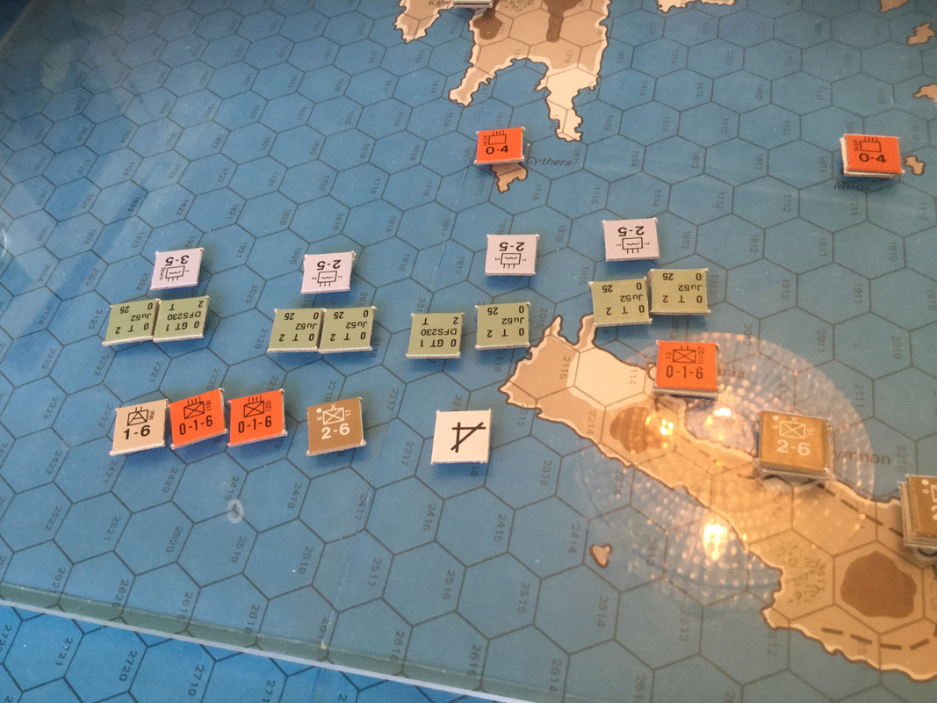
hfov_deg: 58.4
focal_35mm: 31
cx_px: 468
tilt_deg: -55.7
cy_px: 352
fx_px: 839
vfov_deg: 45.4
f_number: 2.4
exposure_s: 1/33
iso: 64
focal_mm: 3.3
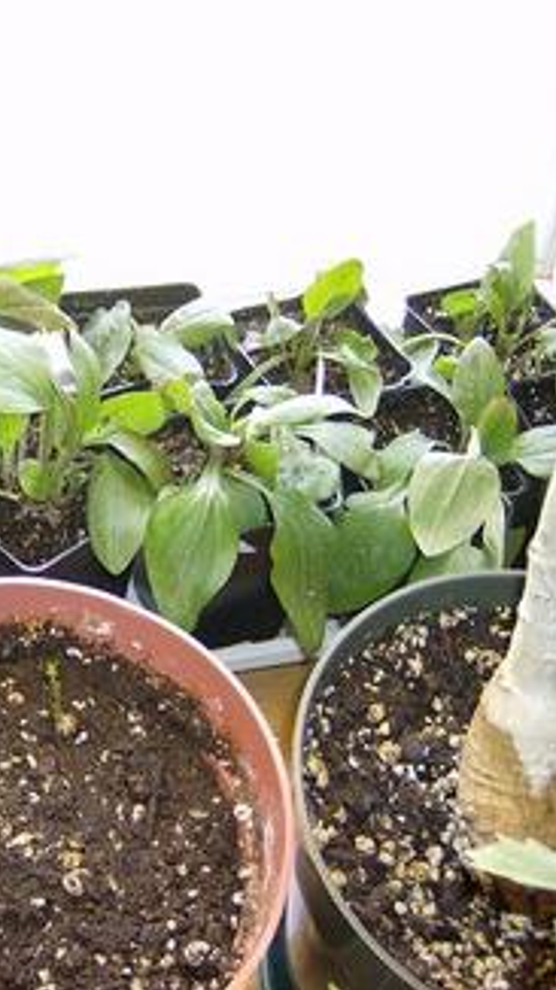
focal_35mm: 53
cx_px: 24
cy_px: 492
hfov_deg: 21.9
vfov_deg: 39.2
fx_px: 1391
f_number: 2.8
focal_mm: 6
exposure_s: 1/60
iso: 200
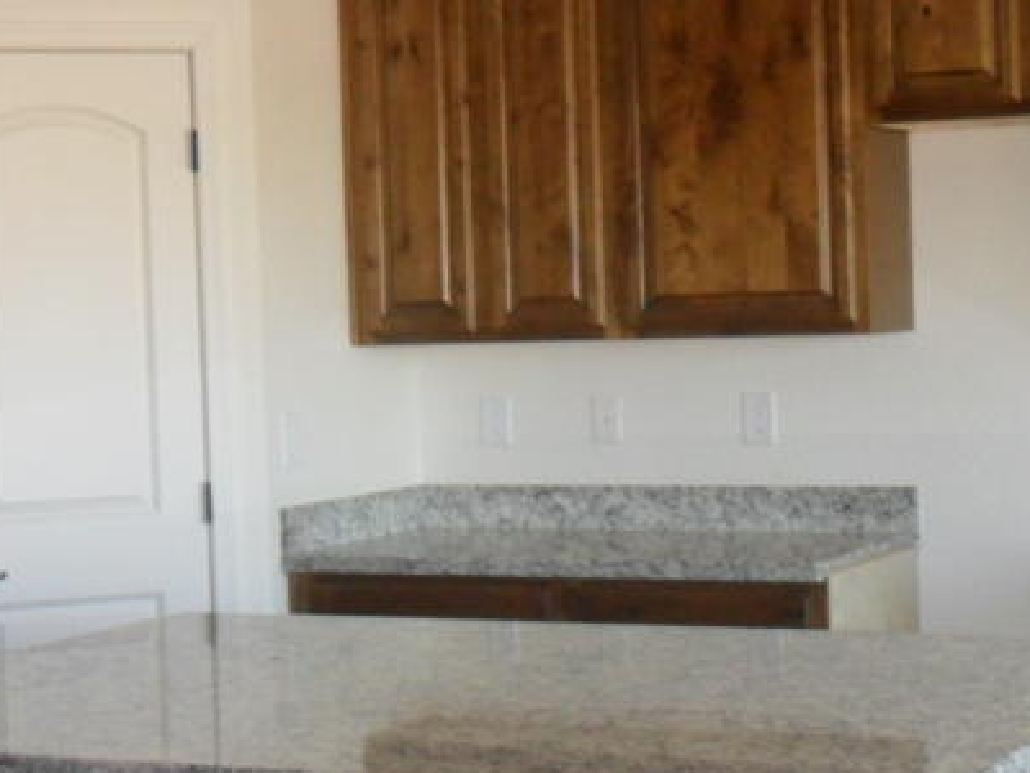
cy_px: 371
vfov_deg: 18.0
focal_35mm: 82
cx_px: 685
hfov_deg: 23.7
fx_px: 2440
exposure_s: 1/45
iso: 200
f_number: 3.7
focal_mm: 5.7
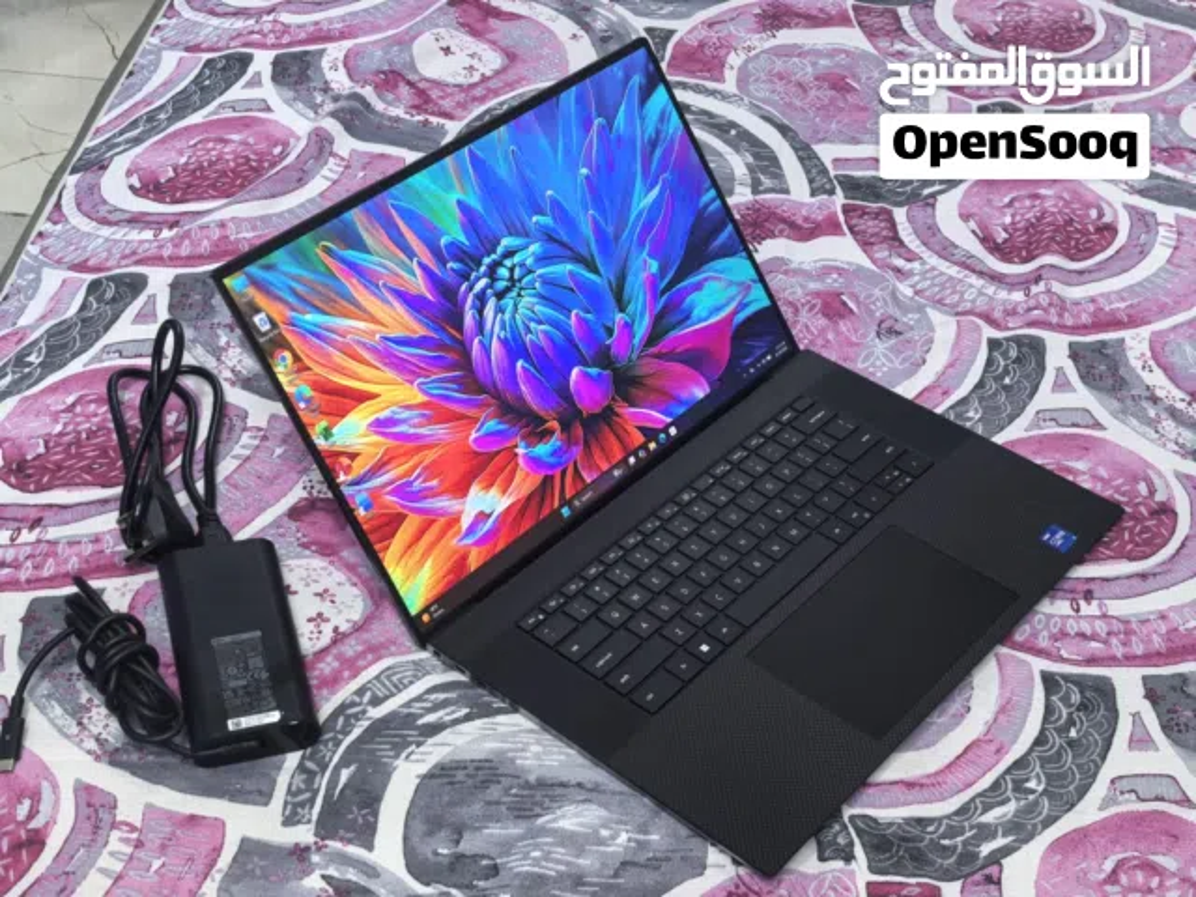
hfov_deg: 35.5
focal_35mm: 54
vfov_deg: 27.0
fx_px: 1866
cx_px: 598
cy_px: 448
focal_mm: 6.98
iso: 400
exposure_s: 1/50
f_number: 2
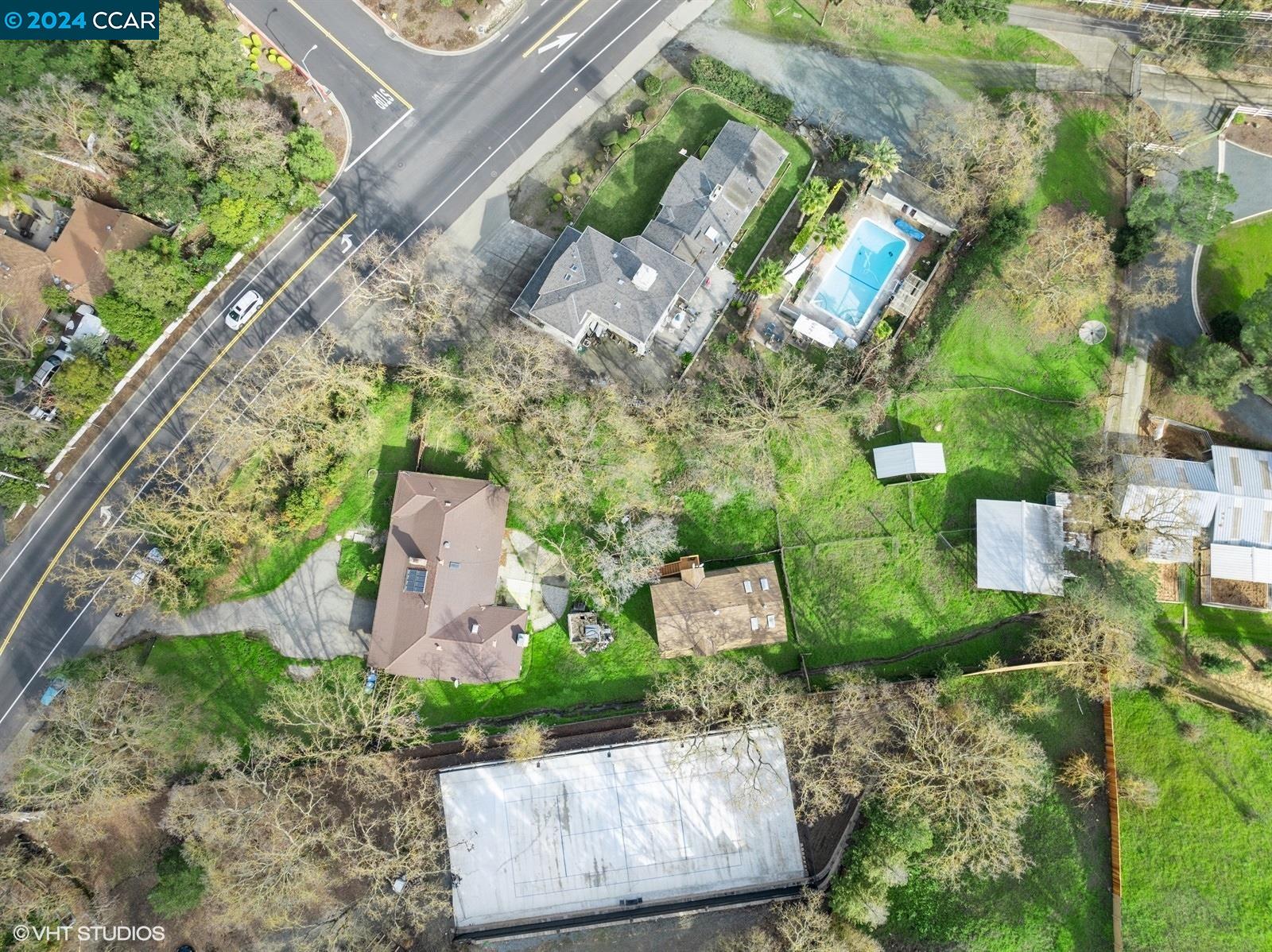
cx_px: 636
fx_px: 881
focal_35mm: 24
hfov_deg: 71.6
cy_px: 476
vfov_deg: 56.8
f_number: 2.8
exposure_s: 1/120
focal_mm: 12.29
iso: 120
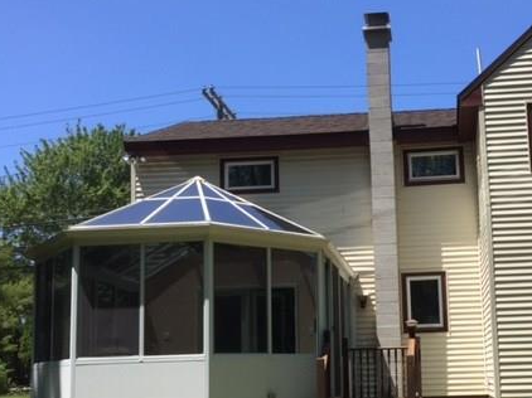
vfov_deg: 32.3
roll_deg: +0.2
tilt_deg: +5.6
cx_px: 391
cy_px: 296
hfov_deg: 41.8
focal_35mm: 44
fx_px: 676
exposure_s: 1/1412
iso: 32
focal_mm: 4.15
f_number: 2.2
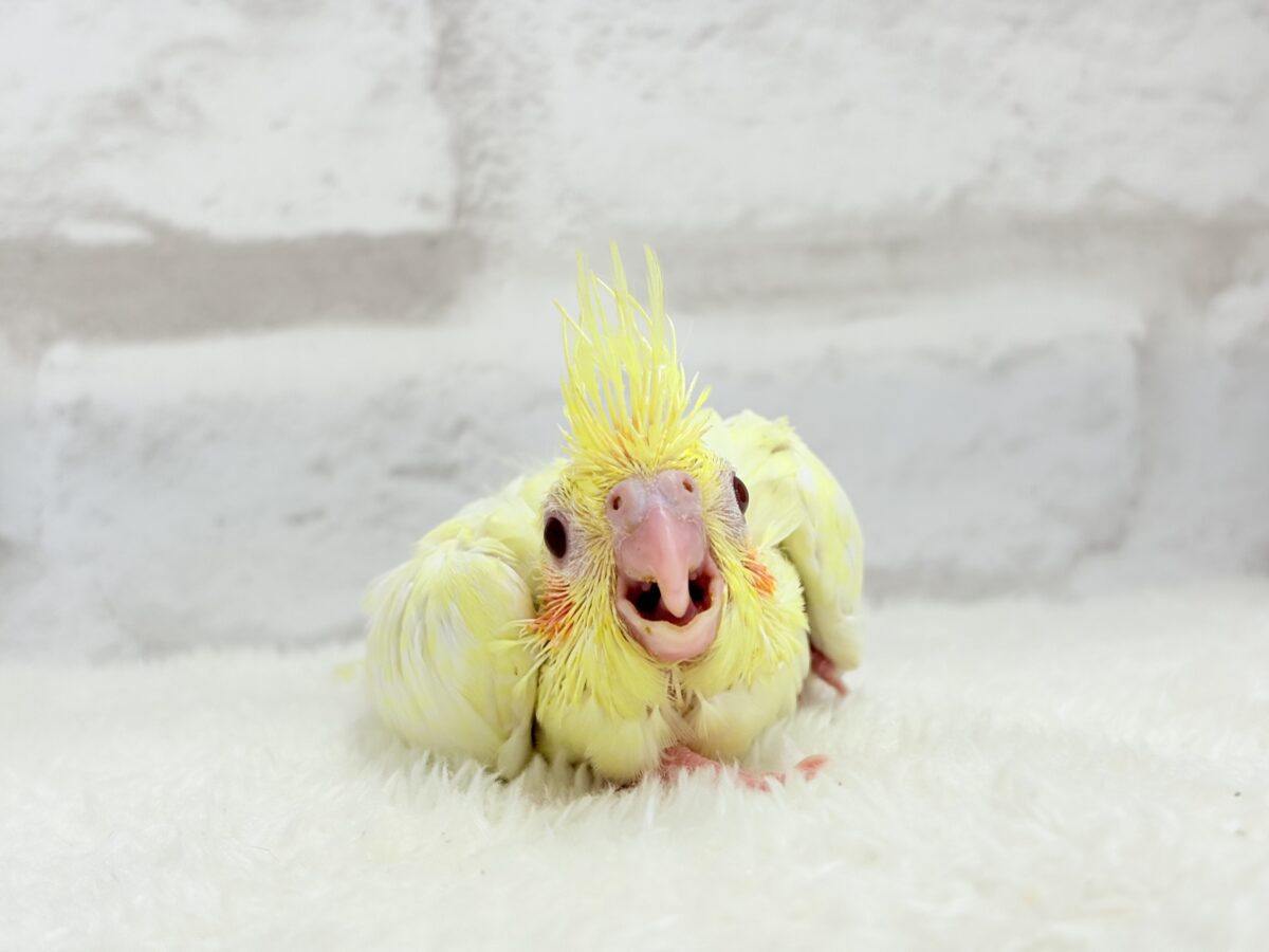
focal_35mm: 52
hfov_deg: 36.8
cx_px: 634
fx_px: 1906
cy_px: 476
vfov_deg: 28.0
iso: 25
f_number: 1.6
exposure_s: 1/50
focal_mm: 5.96
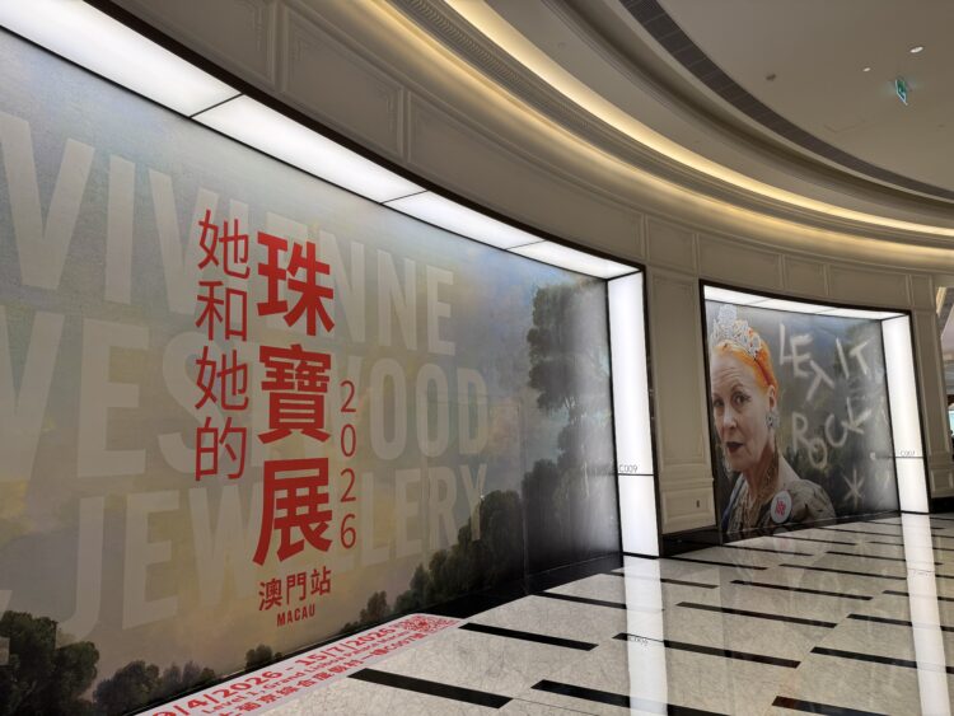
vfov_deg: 56.8
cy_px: 358
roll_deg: +1.9
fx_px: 662
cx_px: 477
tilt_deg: +8.0
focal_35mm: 24
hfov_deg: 71.6
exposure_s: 1/102
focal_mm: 6.76
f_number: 1.78
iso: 125
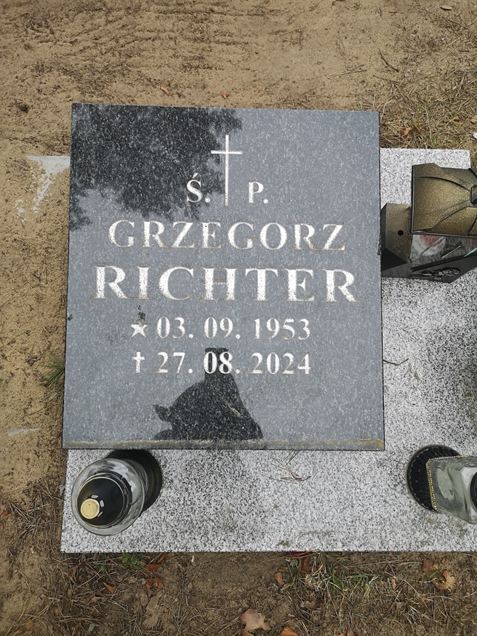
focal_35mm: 27
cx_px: 238
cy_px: 318
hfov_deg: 51.4
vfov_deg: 65.3
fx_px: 496
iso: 50
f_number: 1.8
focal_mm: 5.58
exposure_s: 1/325
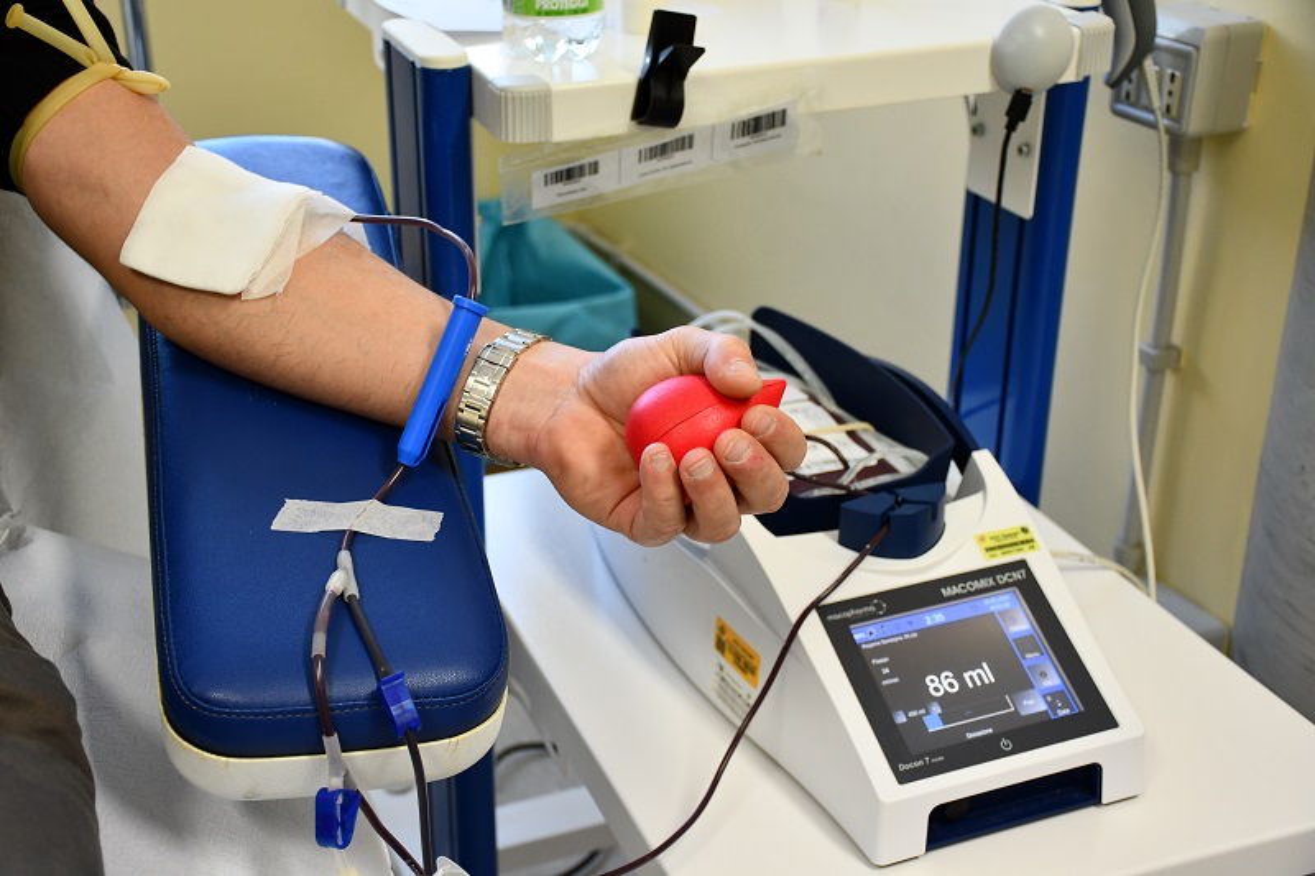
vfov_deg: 26.5
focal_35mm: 51
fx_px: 1862
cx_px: 658
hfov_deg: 38.9
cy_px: 438
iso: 1100
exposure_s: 1/125
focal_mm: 34
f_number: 4.2
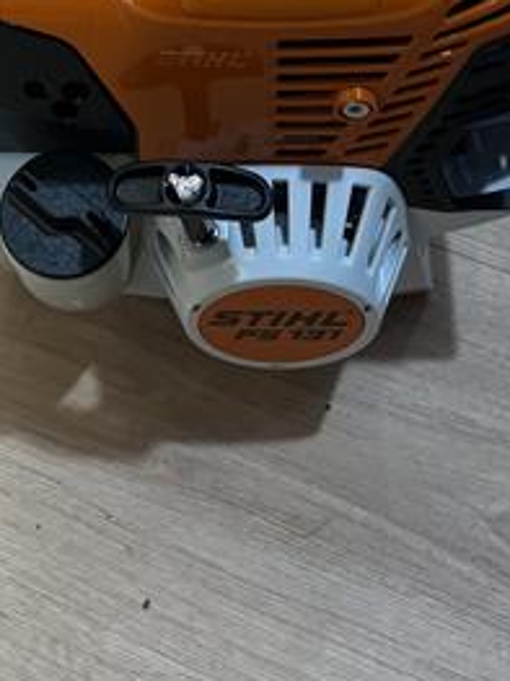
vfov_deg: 22.7
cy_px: -220
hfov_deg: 19.2
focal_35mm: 76
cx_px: 98
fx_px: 1494
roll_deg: +4.6
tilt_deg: -41.2
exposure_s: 1/100
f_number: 1.6
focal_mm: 5.1
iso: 100
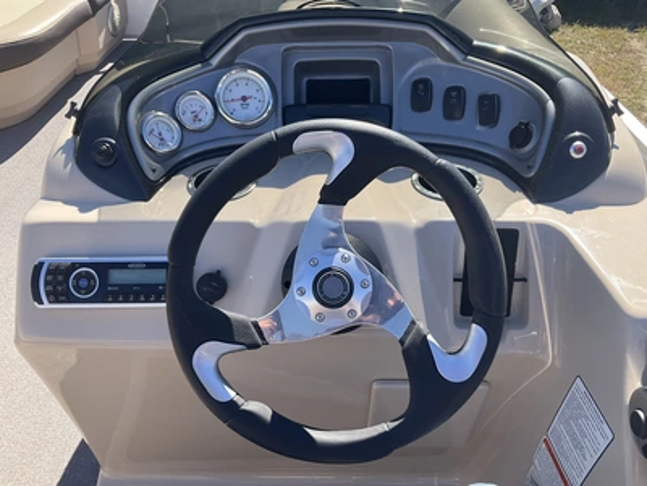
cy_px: 243
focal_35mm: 29
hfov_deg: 61.7
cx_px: 324
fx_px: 542
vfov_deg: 48.2
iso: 25
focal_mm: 3
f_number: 1.8
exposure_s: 1/642
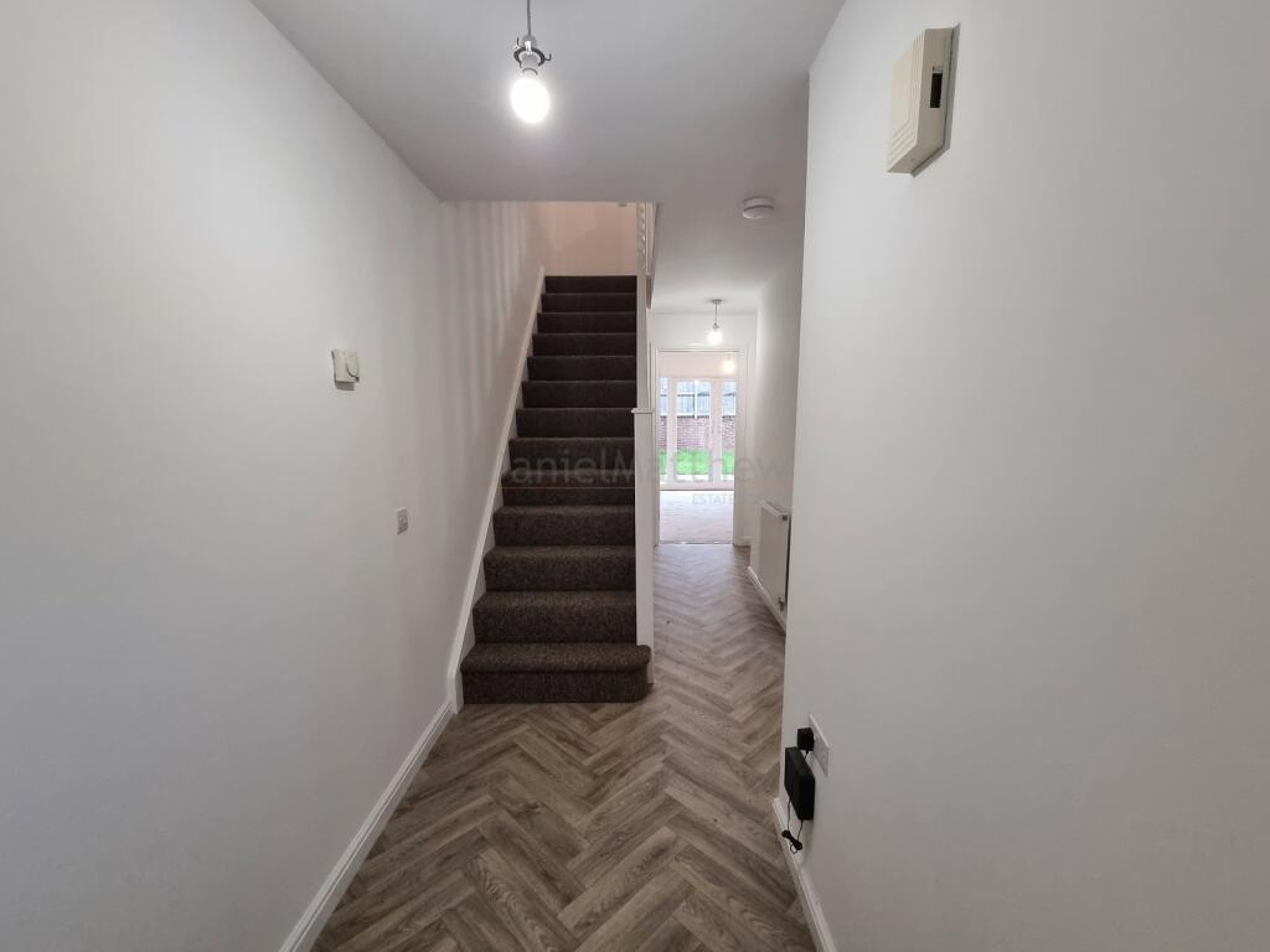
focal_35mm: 13
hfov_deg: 106.2
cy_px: 476
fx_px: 477
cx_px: 635
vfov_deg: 89.9
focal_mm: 2.2
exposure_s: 1/60
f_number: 2.2
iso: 320
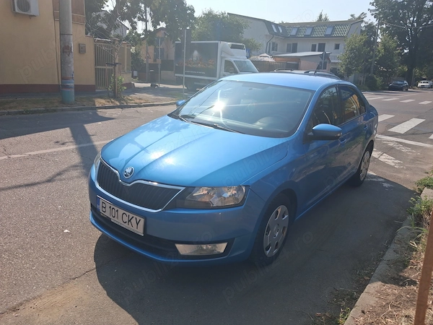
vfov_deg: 51.4
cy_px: 162
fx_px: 338
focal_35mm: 27
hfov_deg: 65.3
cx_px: 216
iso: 25
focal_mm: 4
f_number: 1.8
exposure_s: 1/791
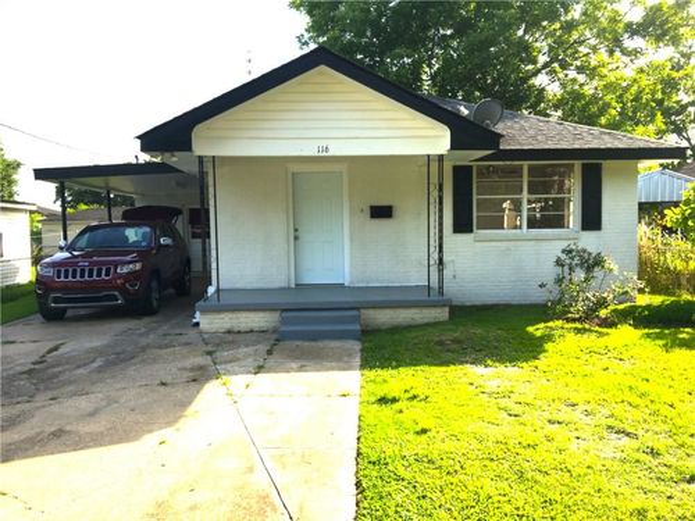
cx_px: 348
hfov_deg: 61.7
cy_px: 260
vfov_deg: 48.2
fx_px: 582
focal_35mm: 29
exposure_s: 1/905
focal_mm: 4.15
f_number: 2.2
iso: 25
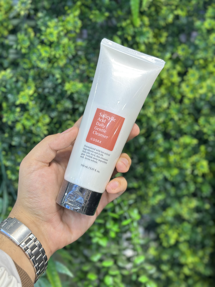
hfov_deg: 30.3
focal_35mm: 48
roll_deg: -1.5
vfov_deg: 39.7
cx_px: 108
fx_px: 398
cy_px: 144
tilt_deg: -8.8
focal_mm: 6.86
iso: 80
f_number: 1.78
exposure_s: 1/50
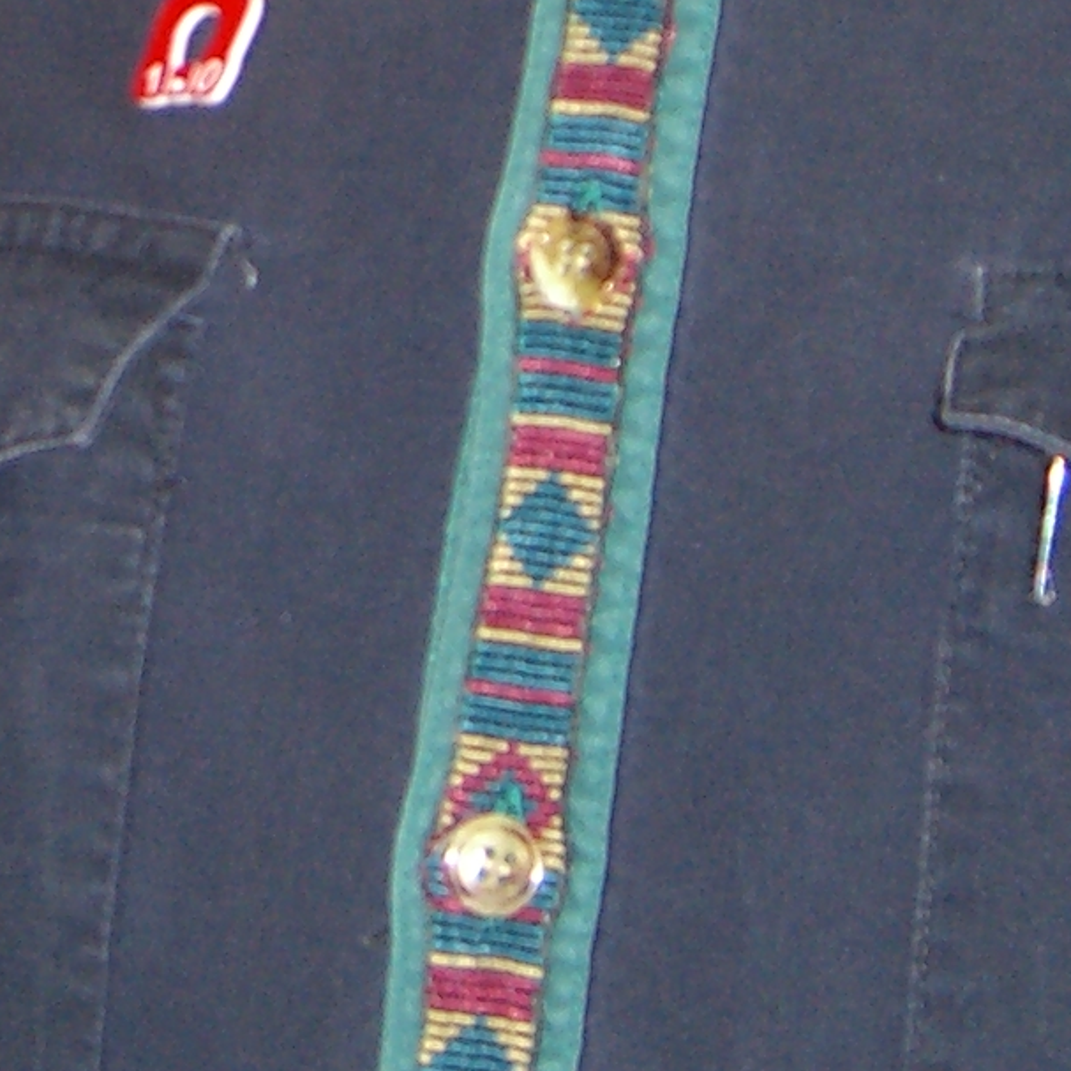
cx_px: -19
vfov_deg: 9.9
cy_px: -697
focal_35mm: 170
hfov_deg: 10.2
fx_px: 5951
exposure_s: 1/60
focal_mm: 7.9
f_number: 2.8
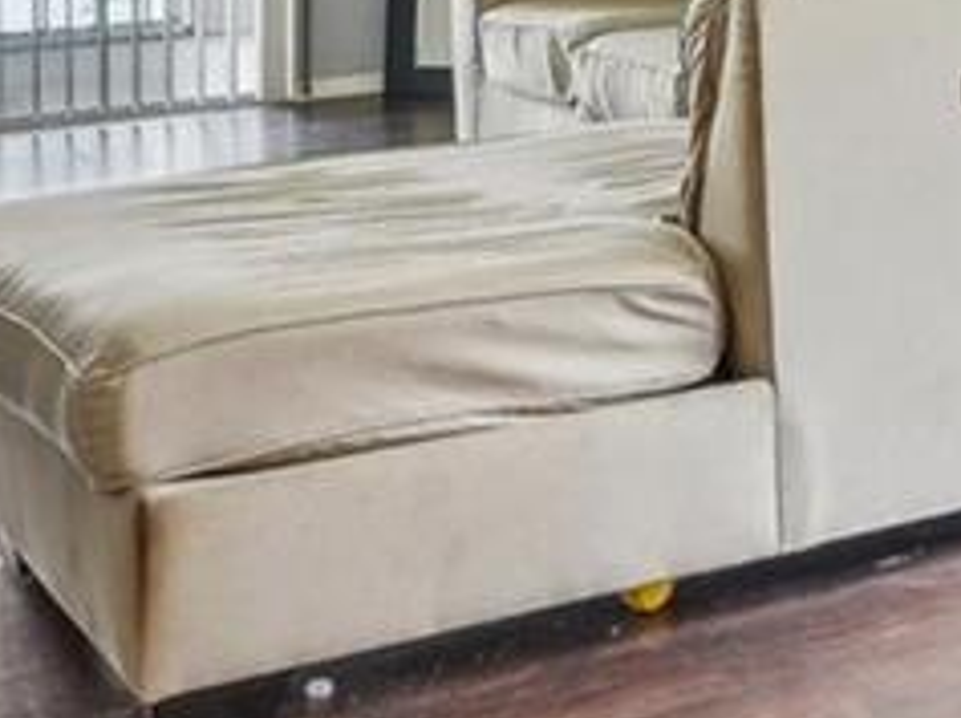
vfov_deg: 14.9
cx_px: 1456
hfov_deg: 18.9
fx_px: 2522
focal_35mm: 91
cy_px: -398
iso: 200
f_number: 8
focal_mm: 14
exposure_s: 1/8
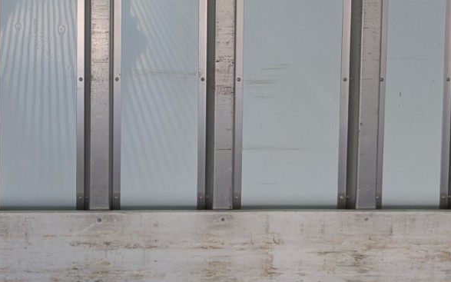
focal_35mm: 78
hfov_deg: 25.7
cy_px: -117
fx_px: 959
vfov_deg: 15.6
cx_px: 47
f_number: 1.73
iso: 54
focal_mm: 4.38
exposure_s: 1/251
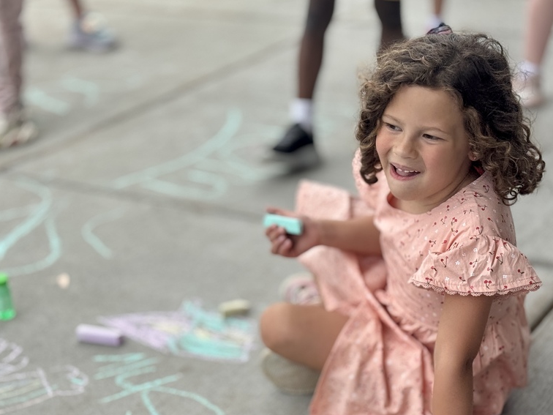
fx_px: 1038
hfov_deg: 29.8
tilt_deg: -25.7
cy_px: 253
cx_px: 301
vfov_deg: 22.5
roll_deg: +3.0
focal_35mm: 65
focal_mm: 6.76
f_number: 1.78
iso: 64
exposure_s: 1/1681
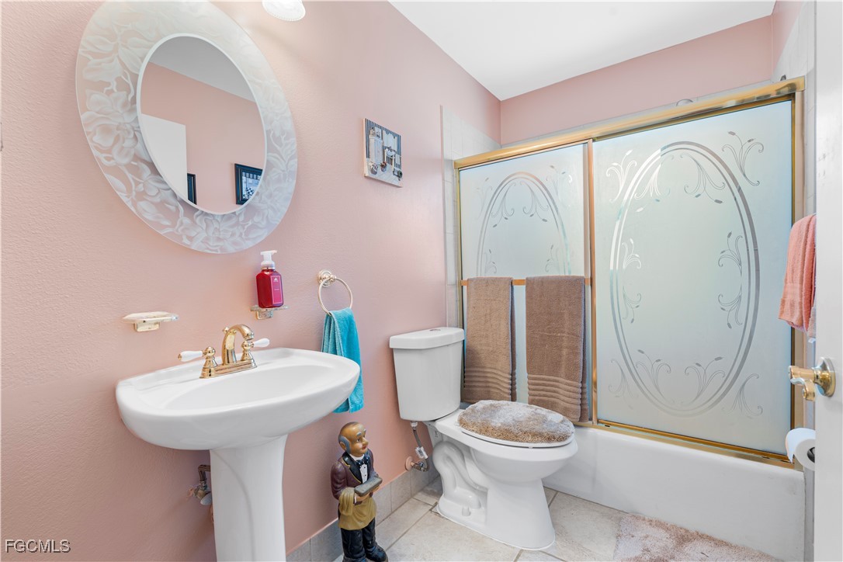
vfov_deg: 72.1
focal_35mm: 16
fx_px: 386
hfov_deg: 95.0
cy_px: 281
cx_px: 422
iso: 100
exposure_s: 1/1.67
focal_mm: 16.5
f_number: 8
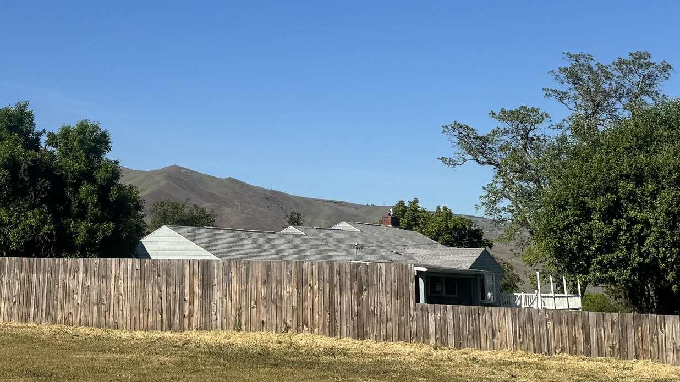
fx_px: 1172
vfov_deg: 18.3
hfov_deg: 31.8
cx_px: 176
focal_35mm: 65
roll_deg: -1.1
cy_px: 64
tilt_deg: +10.4
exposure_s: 1/5348
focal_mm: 6.76
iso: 80
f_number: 1.78
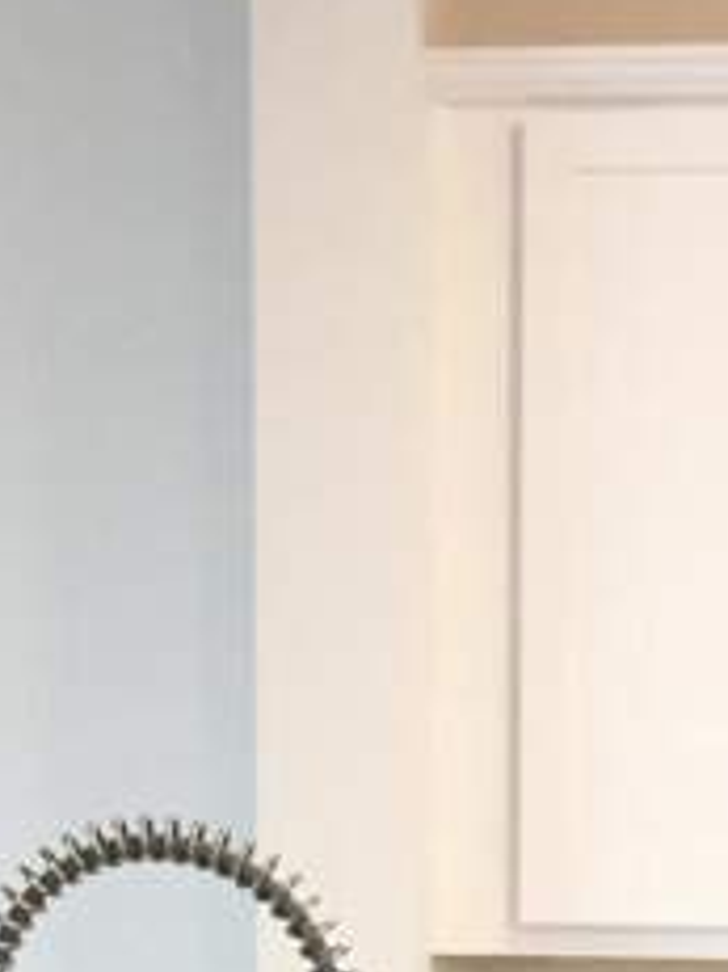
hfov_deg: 11.0
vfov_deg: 13.7
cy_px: 1515
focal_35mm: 134
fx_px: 3761
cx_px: 728
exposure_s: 1/30
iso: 100
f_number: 2.2
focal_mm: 4.15
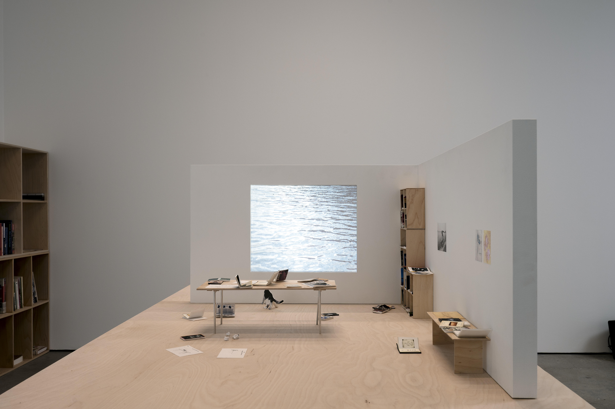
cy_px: 204
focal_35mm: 30
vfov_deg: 44.2
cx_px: 308
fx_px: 504
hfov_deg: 62.8
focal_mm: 29.5
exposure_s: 1/1.25
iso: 100
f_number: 11
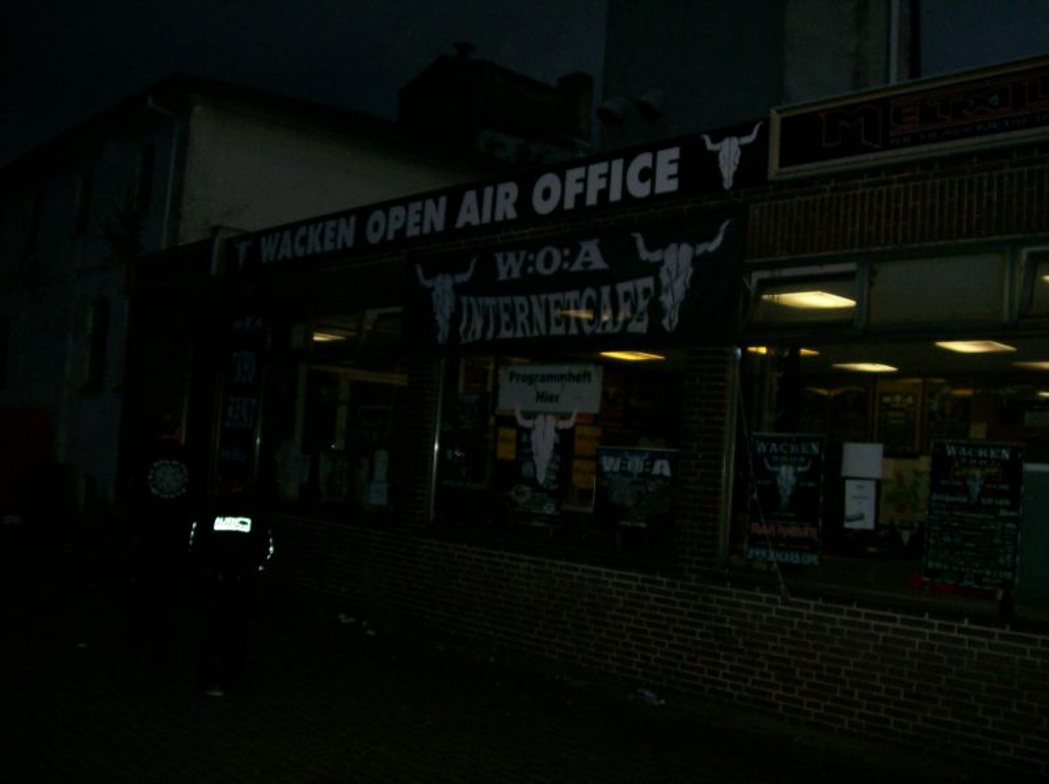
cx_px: 524
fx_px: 1090
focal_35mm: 36
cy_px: 392
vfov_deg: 39.6
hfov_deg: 51.4
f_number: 2.7
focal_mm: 6
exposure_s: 1/64
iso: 80
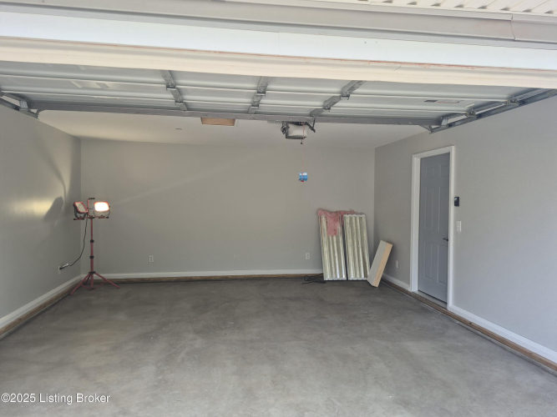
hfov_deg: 73.9
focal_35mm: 23
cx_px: 278
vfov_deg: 58.9
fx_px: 370
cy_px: 208
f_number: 1.8
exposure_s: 1/231
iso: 25
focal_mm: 5.4
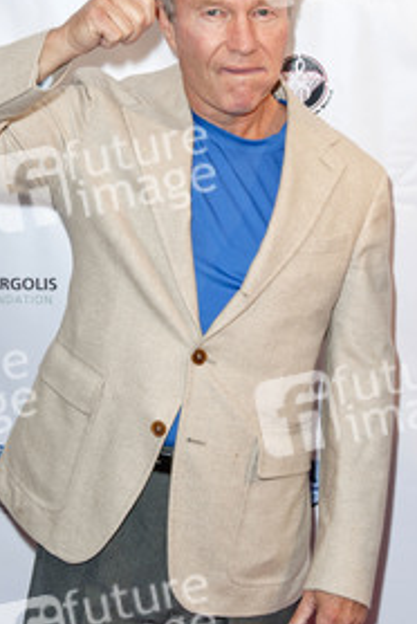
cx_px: 167
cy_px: 292
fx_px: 1196
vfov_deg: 29.2
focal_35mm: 69
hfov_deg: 19.8
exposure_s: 1/320
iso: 500
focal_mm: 48
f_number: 5.6
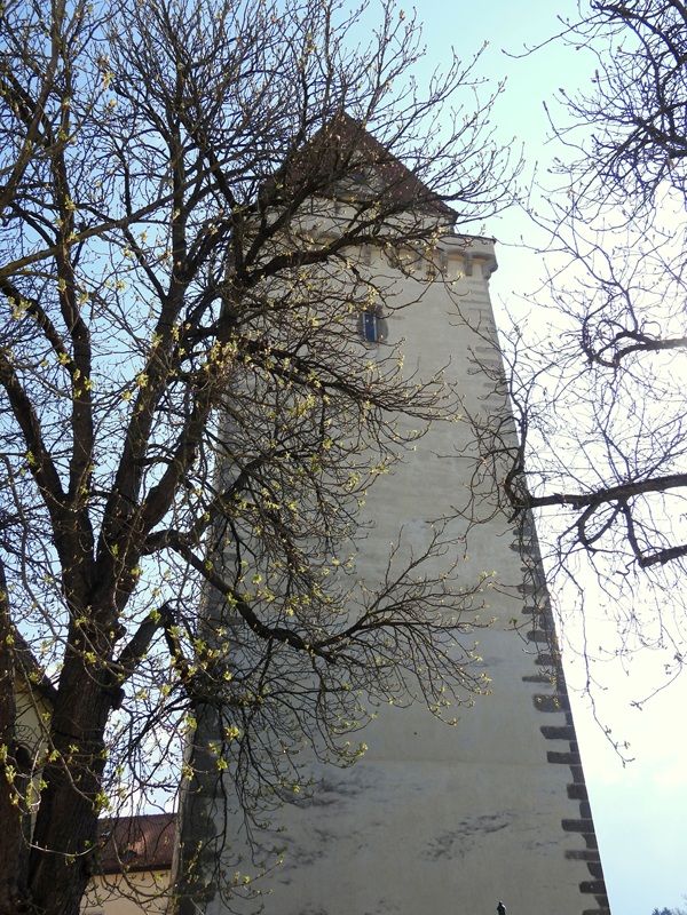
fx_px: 794
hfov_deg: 46.8
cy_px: 458
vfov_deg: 60.0
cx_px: 344
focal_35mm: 30
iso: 100
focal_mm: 5.4
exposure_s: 1/1250
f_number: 3.2
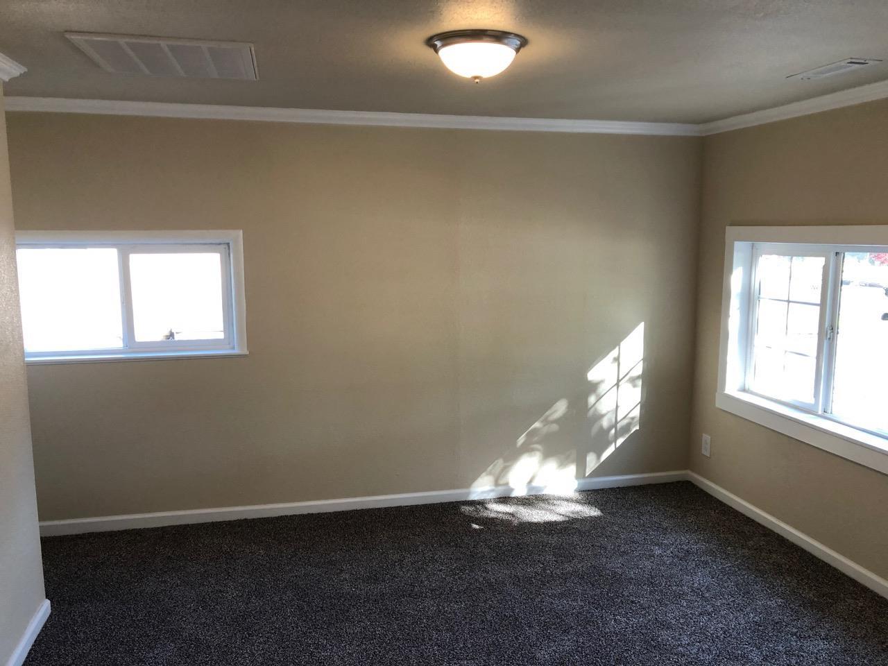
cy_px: 333
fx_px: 744
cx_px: 444
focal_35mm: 29
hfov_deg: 61.7
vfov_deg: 48.2
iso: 25
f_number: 1.8
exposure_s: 1/30
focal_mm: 3.99
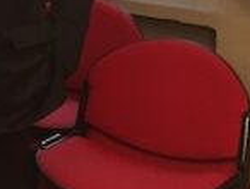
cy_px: -82
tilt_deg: -7.6
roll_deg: -0.2
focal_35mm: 127
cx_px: -281
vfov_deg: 11.3
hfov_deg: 13.0
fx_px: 919
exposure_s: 1/17
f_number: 2.2
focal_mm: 4.15
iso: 250
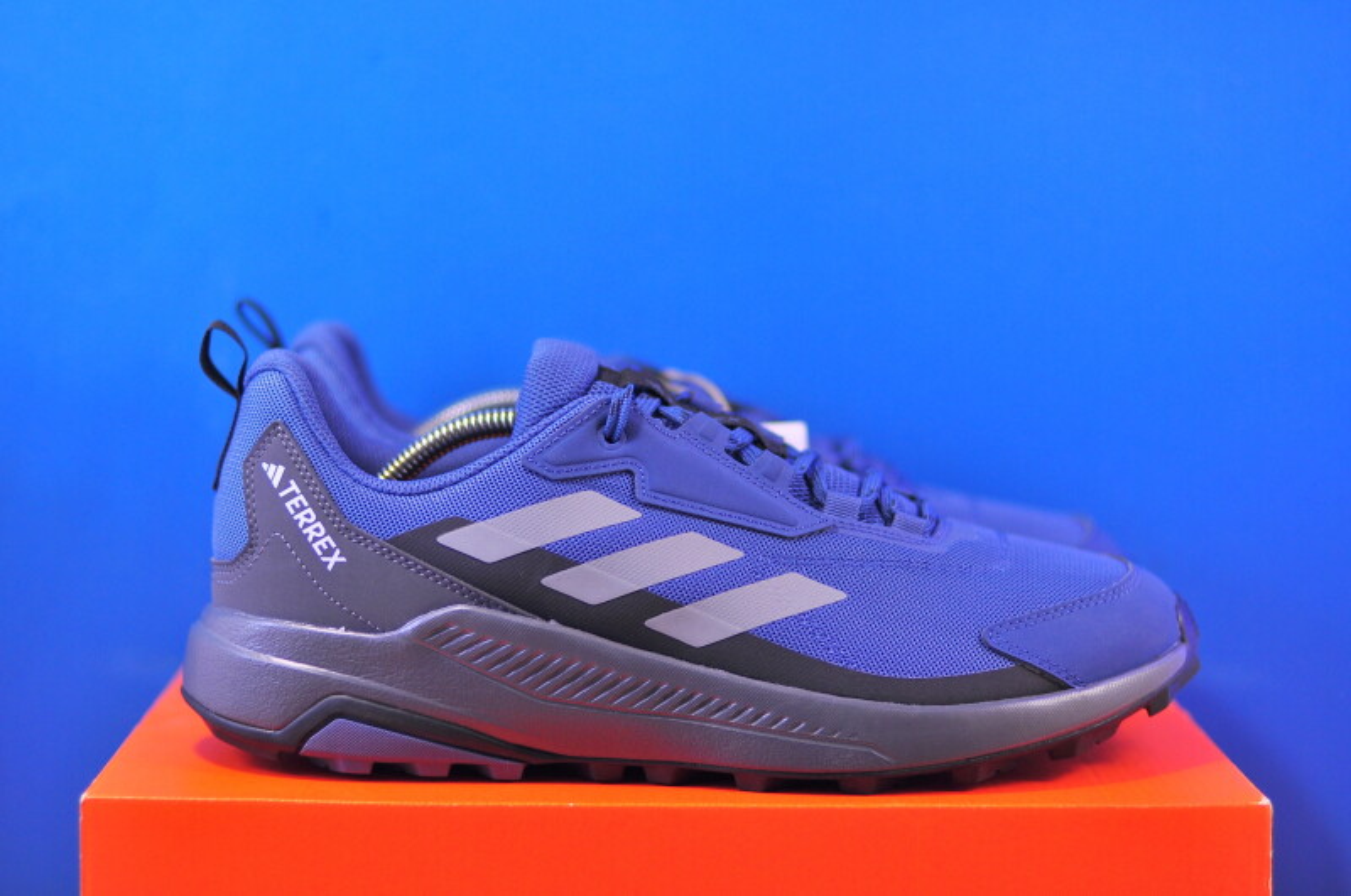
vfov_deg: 18.1
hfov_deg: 27.0
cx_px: 676
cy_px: 448
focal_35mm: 75
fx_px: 2811
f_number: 2
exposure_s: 1/320
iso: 250
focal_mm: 50
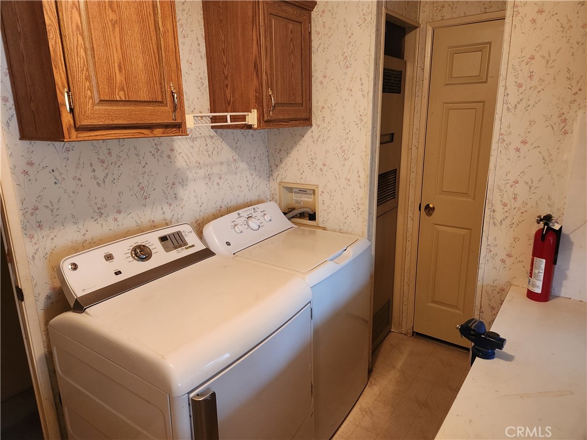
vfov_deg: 58.9
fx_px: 390
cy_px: 220
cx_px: 294
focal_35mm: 23
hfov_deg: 73.9
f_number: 1.8
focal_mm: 5.4
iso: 640
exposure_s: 1/60
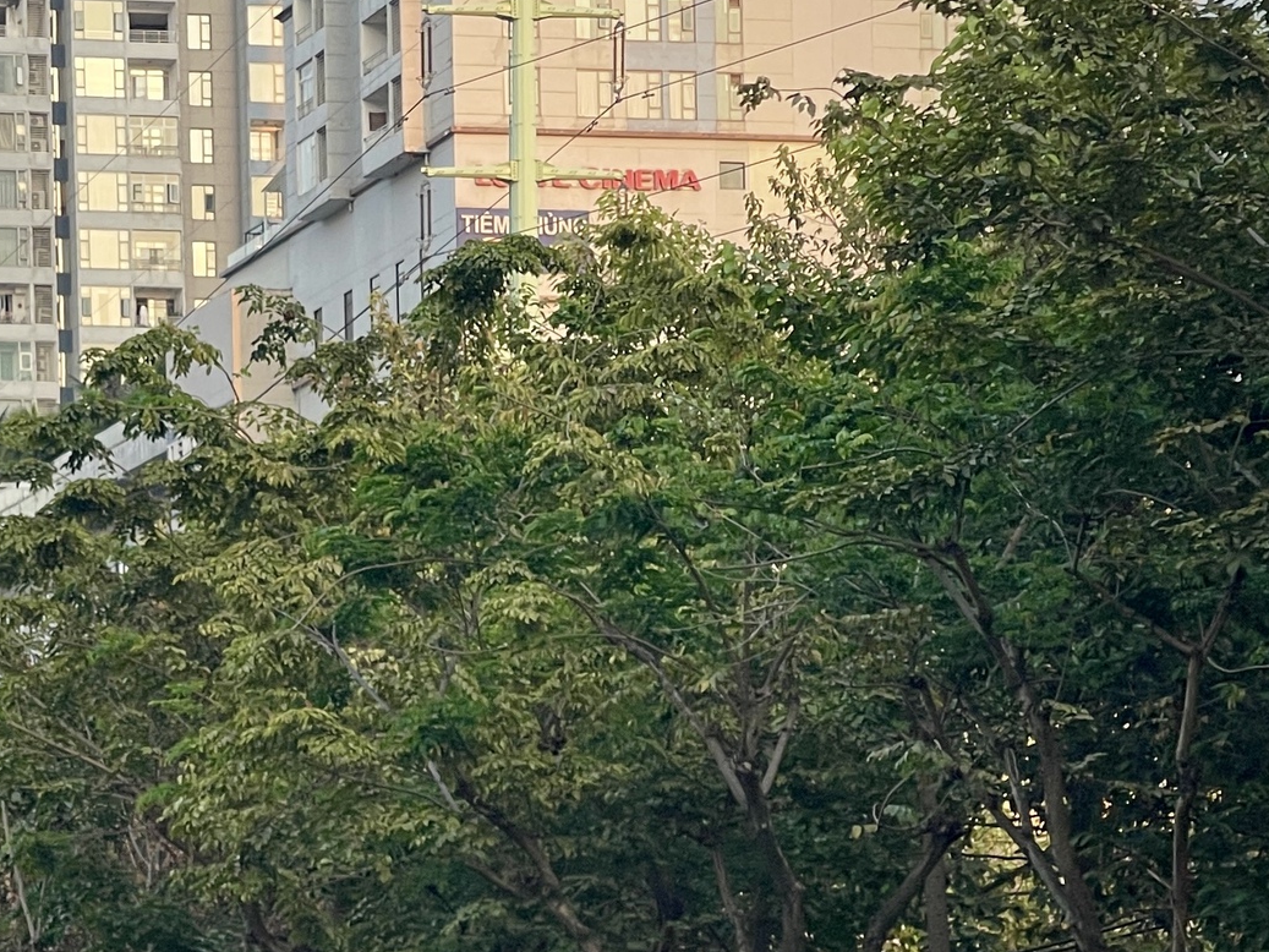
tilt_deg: +1.8
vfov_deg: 9.3
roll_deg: +0.8
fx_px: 5793
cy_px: 1140
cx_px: -270
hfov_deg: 12.2
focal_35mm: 158
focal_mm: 7.5
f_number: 2.2
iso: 20
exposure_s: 1/118
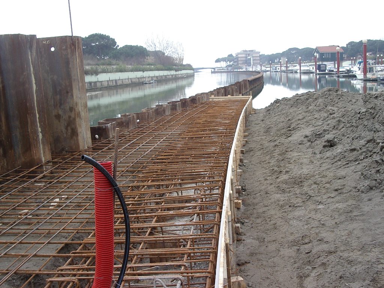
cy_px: 144
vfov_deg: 37.7
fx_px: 422
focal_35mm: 38
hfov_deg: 49.0
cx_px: 192
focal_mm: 5.8
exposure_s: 1/125
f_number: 4.8
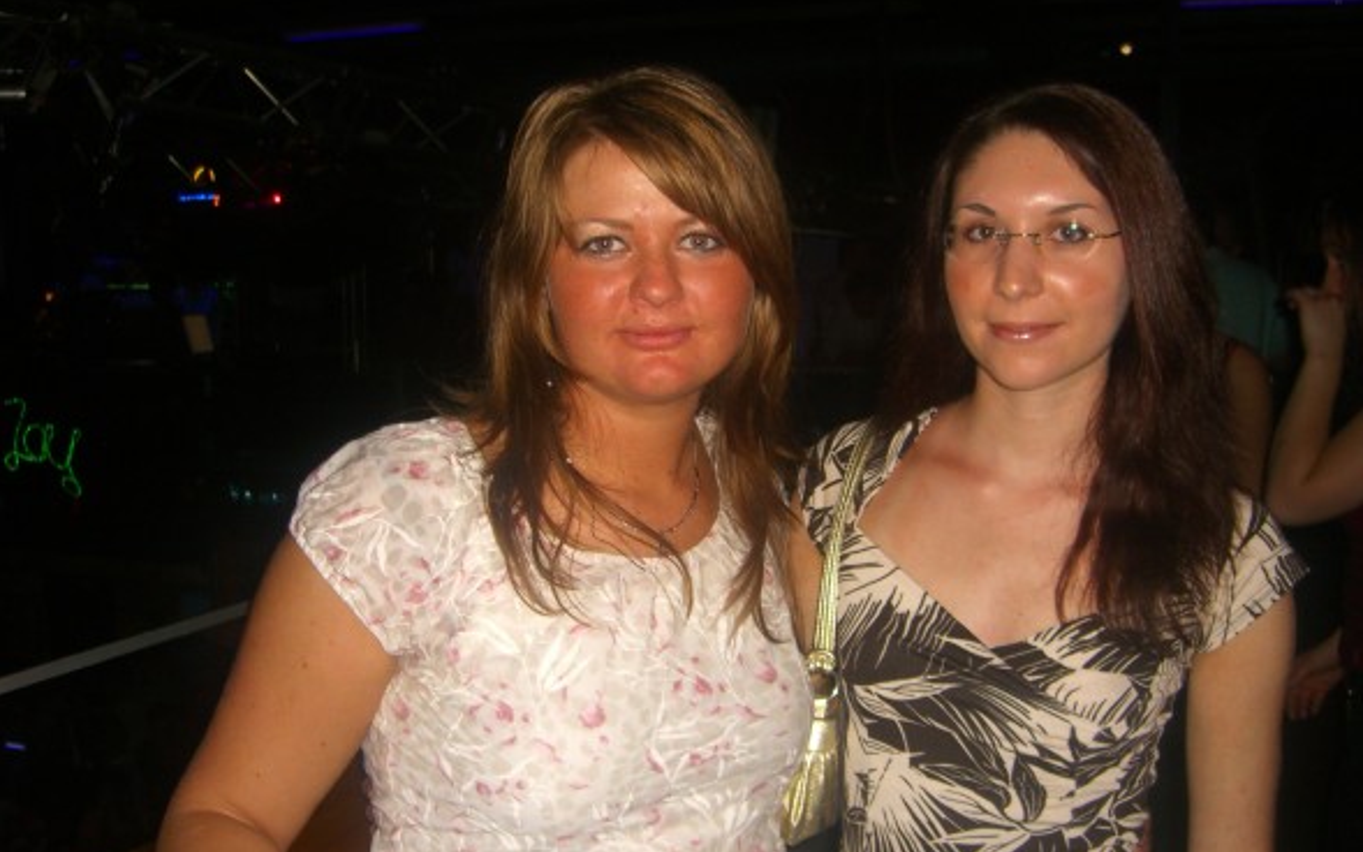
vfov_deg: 31.2
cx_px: 690
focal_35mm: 41
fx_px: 1523
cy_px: 470
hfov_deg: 48.2
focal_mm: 7.9
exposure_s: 1/60
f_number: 2.8
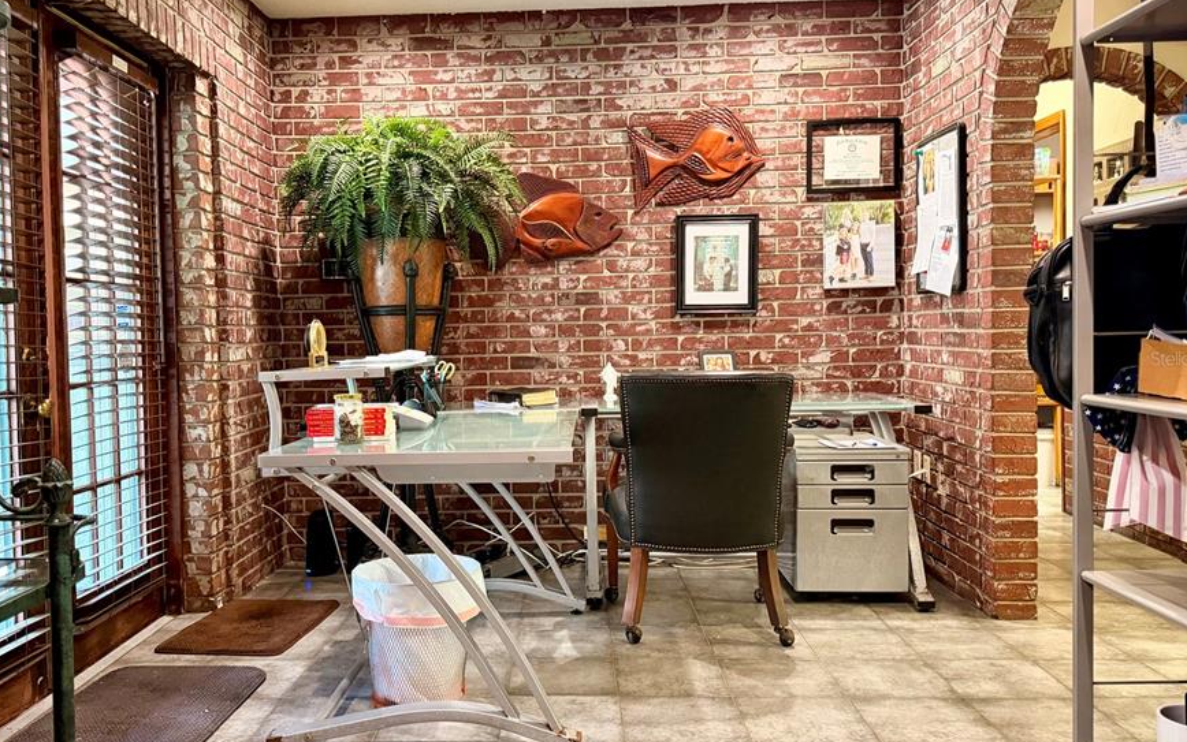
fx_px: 971
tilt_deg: -1.8
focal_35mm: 30
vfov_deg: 41.9
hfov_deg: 62.7
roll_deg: +1.7
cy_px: 358
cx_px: 533
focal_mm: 6.76
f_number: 1.78
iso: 500
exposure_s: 1/60
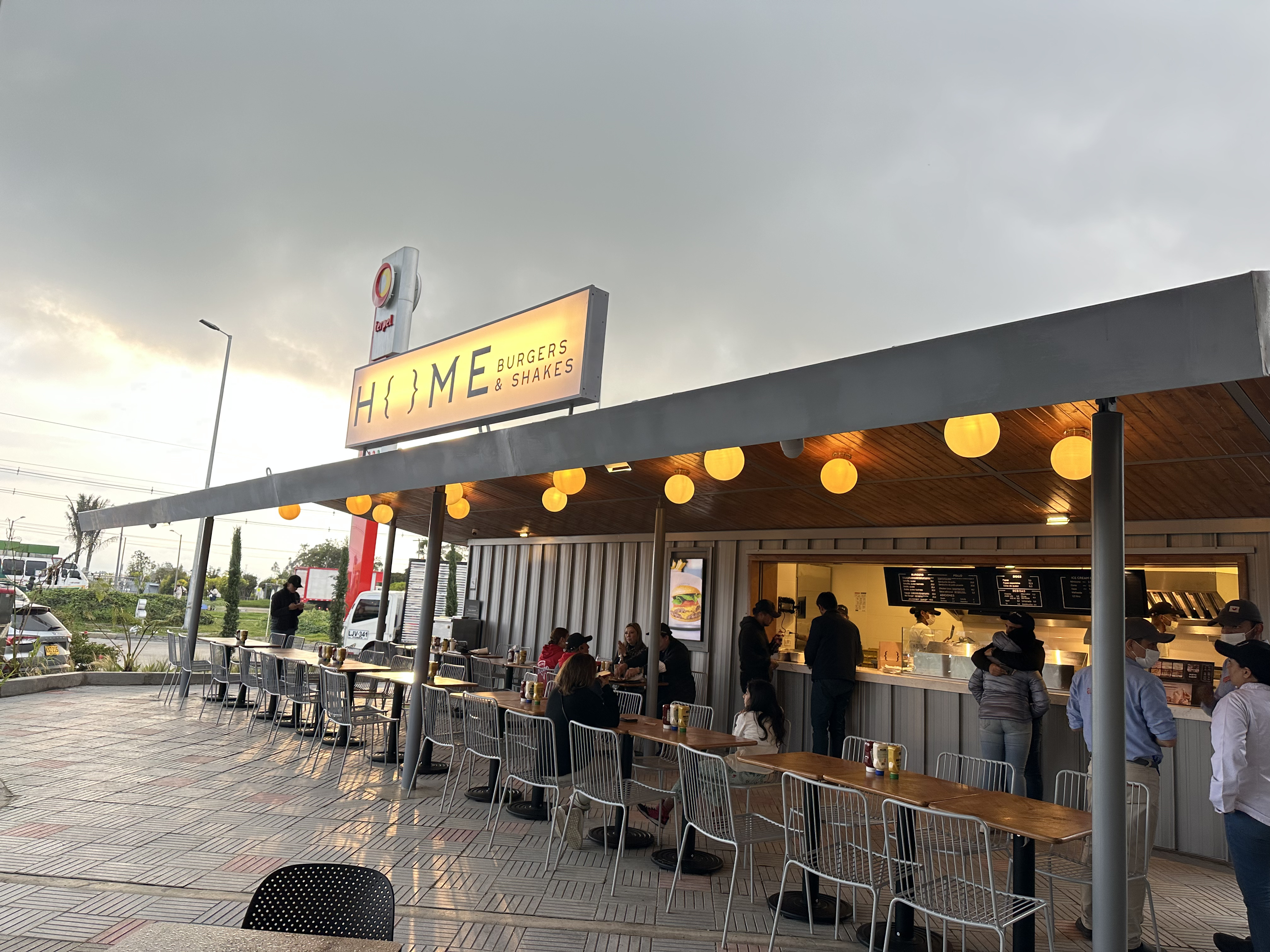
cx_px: 635
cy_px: 476
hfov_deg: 71.6
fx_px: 881
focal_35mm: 24
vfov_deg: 56.8
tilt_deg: +8.7
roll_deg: -4.2
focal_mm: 6.86
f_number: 1.78
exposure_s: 1/120
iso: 100
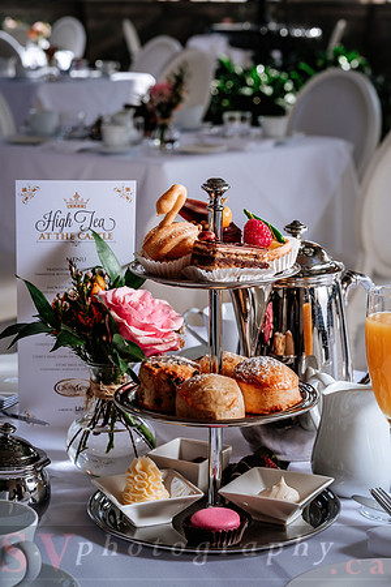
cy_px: 294
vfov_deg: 24.2
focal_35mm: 84
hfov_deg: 16.3
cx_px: 196
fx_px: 1368
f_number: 8
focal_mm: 56.3
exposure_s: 1/100
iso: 200
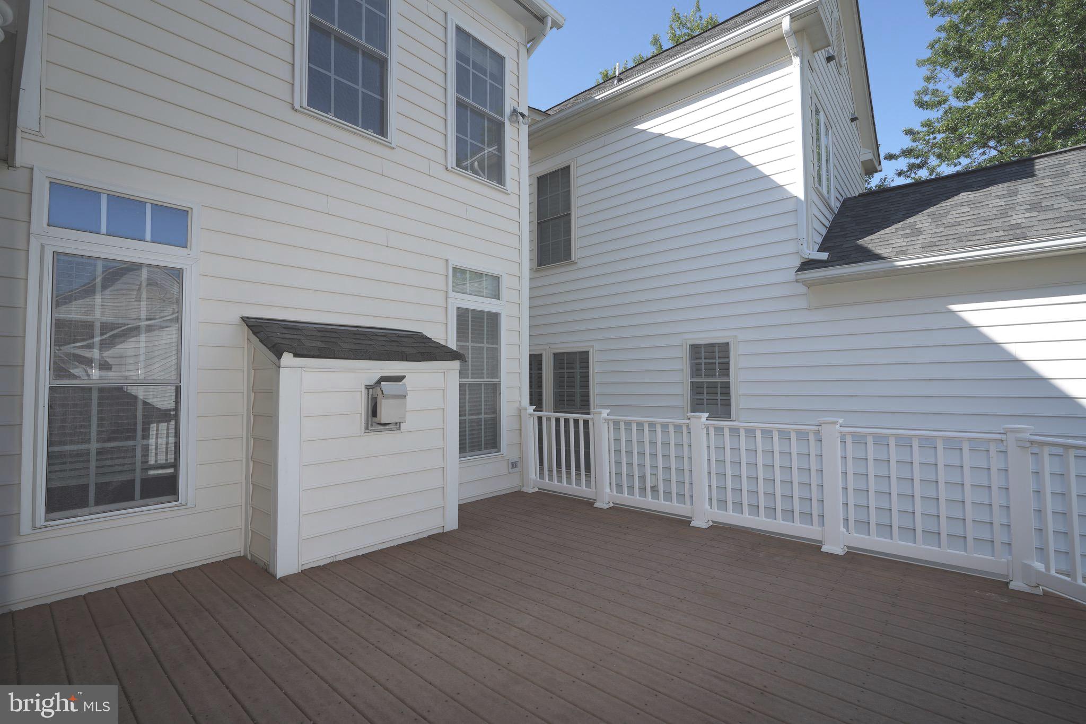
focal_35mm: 16
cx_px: 543
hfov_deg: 96.7
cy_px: 362
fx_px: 483
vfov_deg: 73.7
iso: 100
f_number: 6.3
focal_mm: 16
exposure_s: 1/320
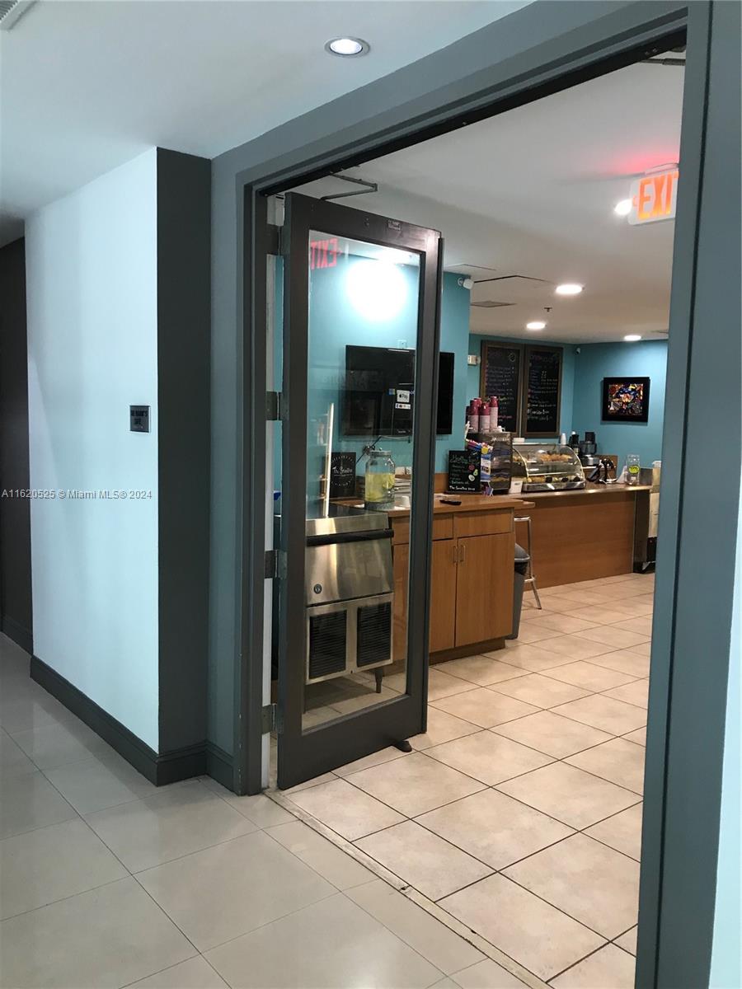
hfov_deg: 49.7
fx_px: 800
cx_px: 371
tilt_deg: -3.6
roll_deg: -0.2
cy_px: 494
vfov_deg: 63.4
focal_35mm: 28
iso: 40
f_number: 1.8
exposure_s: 1/15
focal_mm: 3.99
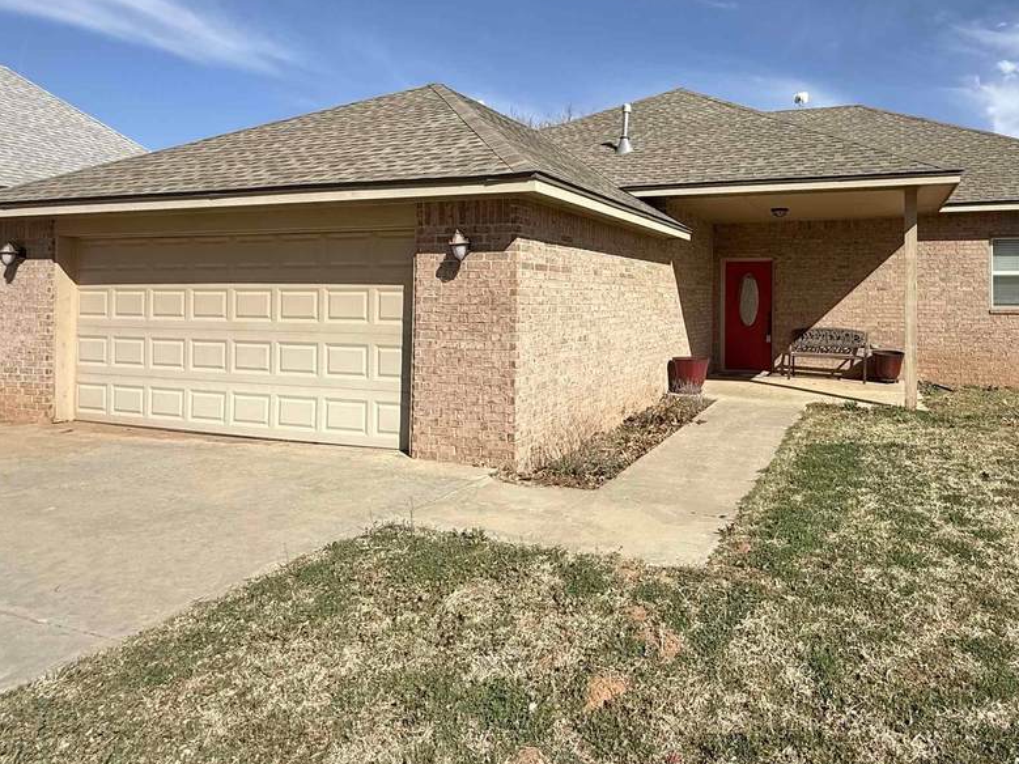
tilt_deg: +1.9
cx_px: 666
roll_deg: -0.3
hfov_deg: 72.1
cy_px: 280
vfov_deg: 58.0
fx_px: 677
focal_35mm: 23
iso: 50
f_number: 2.2
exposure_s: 1/2841
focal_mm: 2.22
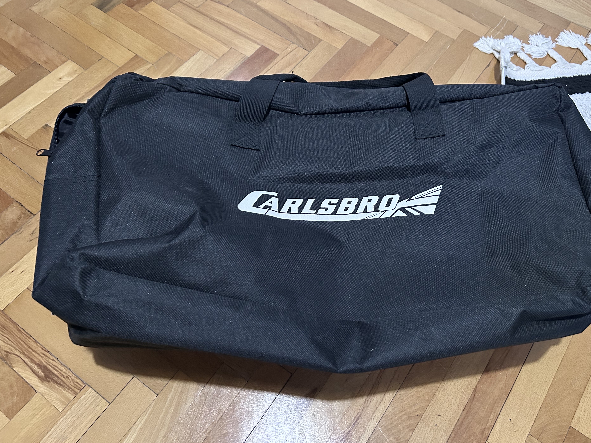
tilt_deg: -61.2
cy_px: 211
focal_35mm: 28
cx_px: 314
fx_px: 478
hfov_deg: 63.4
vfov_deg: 49.7
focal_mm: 5.7
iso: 640
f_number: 1.5
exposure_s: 1/35
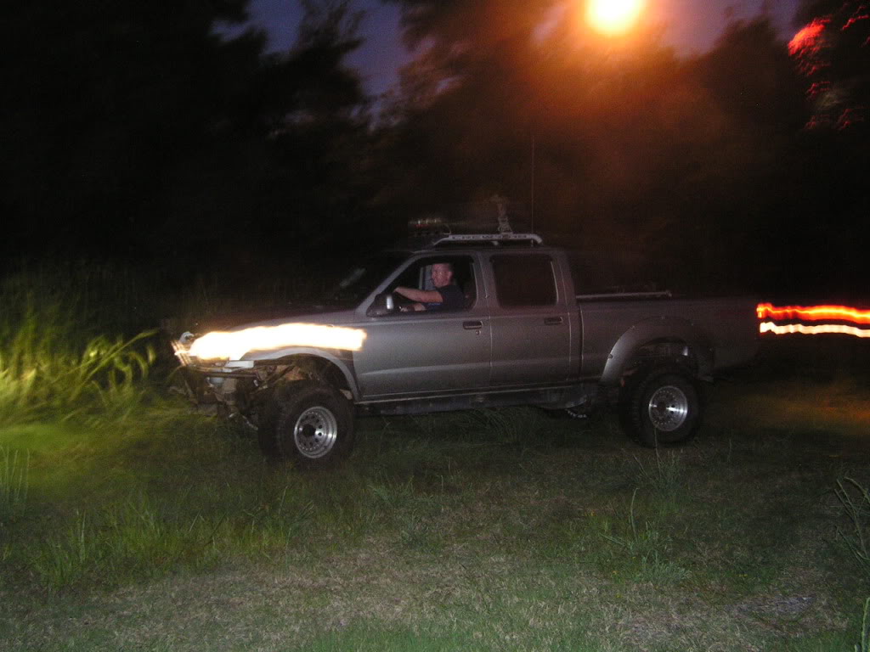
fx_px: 955
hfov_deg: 49.0
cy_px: 326
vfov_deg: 37.7
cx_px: 435
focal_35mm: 38
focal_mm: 6.3
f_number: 2.8
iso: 200
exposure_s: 2
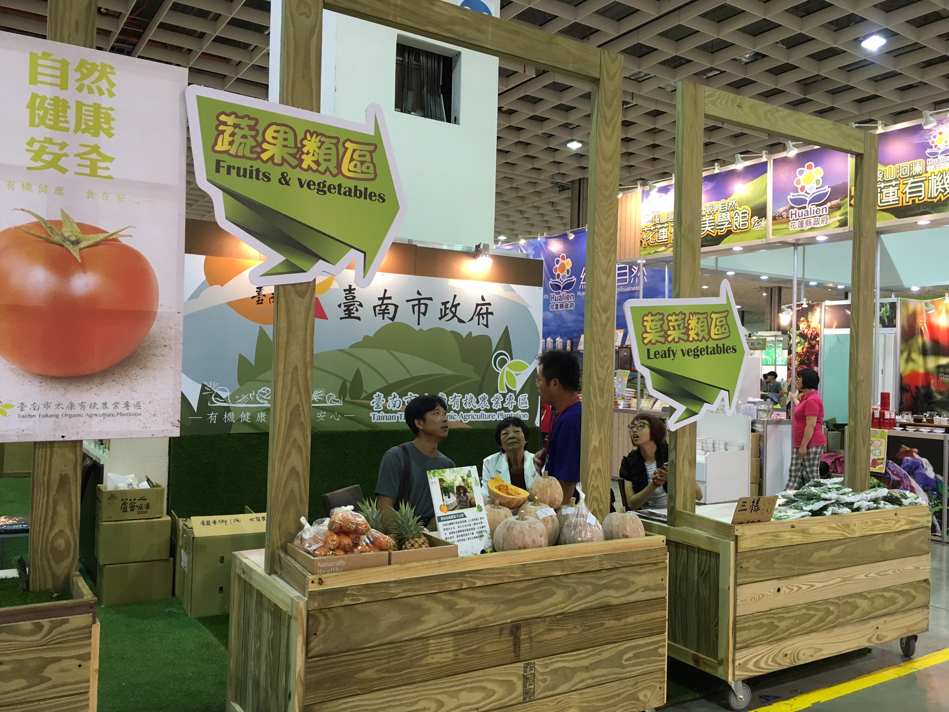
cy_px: 356
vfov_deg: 48.2
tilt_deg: +0.9
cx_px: 474
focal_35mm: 29
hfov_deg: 61.7
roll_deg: -1.4
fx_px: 795
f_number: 2.2
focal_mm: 4.15
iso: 100
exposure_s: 1/30
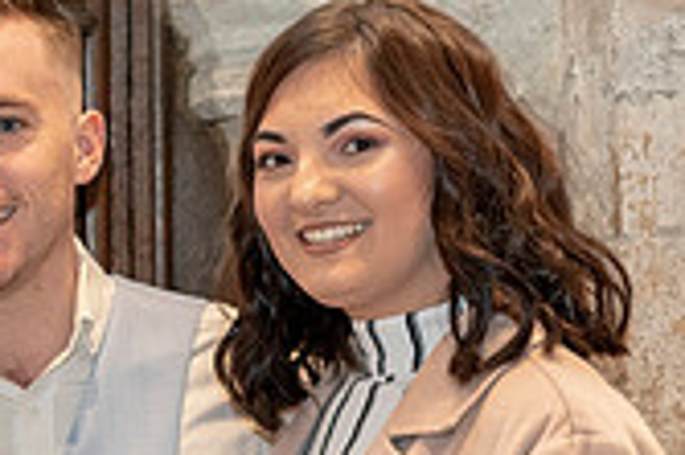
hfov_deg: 10.4
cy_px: 514
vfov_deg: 7.1
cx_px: -373
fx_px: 3631
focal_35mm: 191
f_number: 4
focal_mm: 55
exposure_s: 1/160
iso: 3200
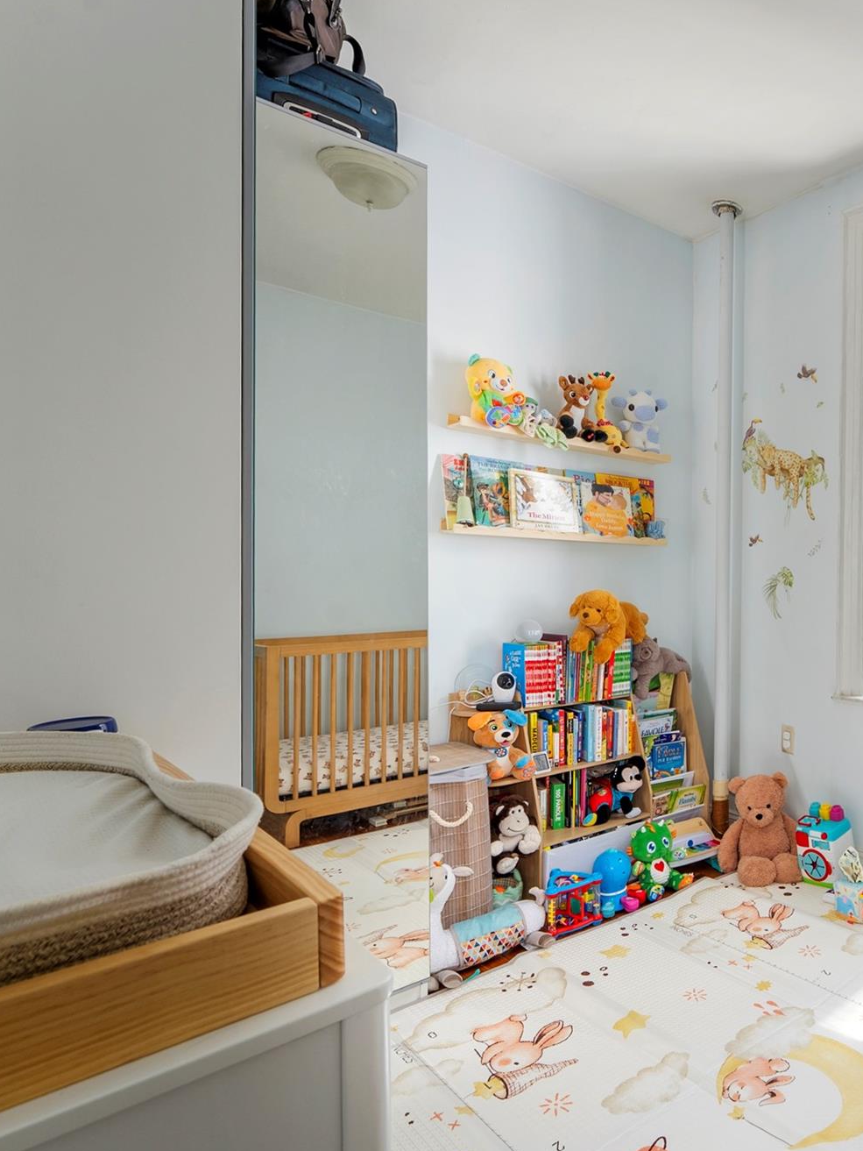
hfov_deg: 52.5
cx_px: 832
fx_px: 698
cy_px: 590
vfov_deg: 79.0
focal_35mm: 21
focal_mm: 14
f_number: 9
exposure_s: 1/2.5
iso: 200
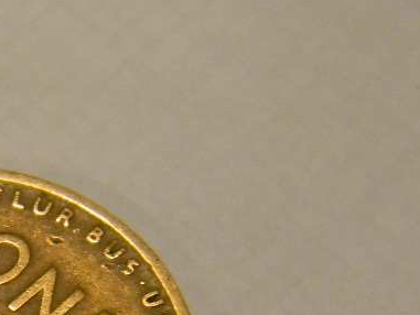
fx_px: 2185
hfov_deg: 10.9
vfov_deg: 8.2
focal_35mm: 180
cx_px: -23
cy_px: 362
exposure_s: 1/30
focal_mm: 12.2
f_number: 4.3
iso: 327
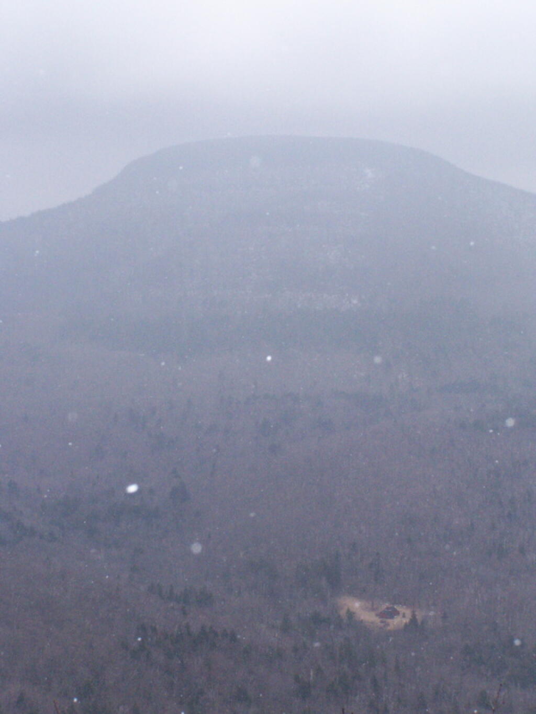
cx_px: 268
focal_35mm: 105
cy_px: 357
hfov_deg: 14.1
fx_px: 2167
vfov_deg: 18.7
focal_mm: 17.5
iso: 400
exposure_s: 1/640
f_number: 6.3
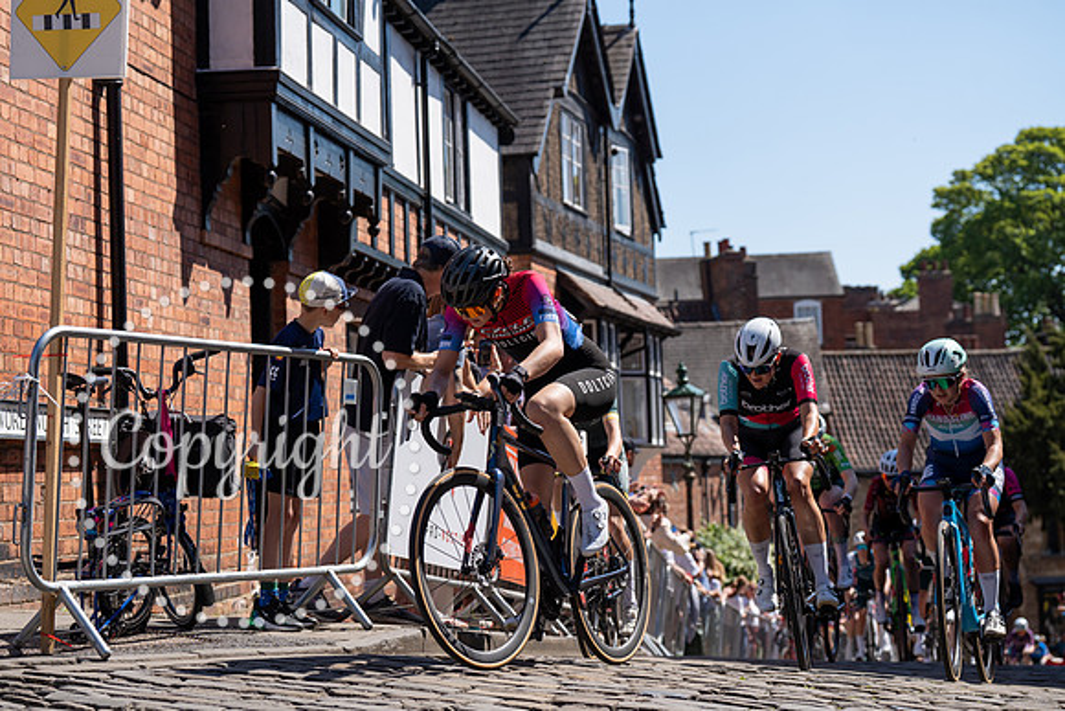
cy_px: 356
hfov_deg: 28.8
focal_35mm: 70
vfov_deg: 19.5
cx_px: 532
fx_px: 2071
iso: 100
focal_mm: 70
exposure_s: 1/1600
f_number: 4
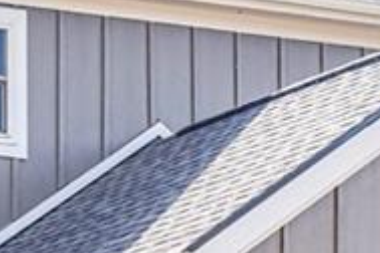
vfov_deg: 6.3
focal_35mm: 217
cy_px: 352
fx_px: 2290
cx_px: -167
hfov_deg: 9.3
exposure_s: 1/320
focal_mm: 40
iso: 1250
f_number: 9
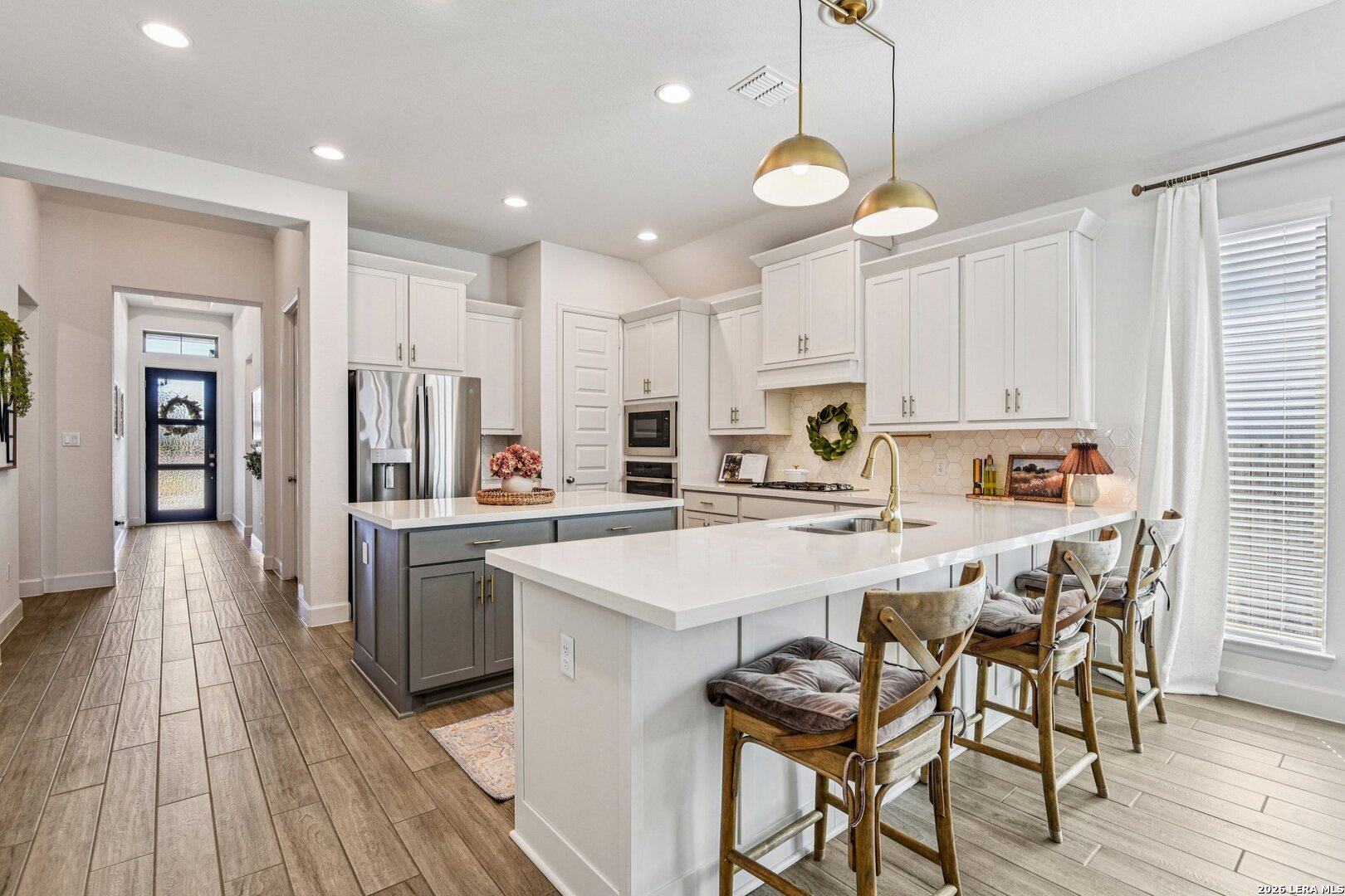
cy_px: 448
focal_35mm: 16
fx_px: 598
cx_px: 672
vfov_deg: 73.7
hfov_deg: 96.7
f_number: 8
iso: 400
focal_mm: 16
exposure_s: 1/15
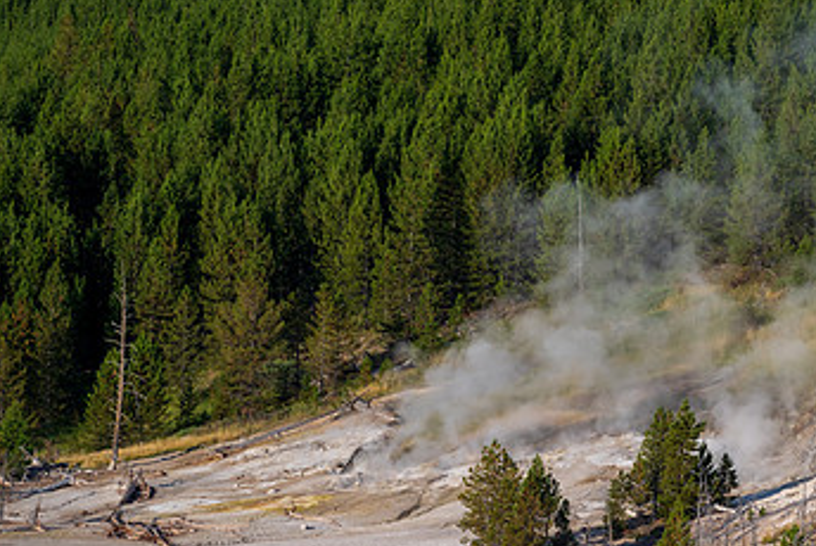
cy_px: 372
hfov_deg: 6.1
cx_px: 614
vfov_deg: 4.1
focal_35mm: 337
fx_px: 7645
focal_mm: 200
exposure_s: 1/2000
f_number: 6.3
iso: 500
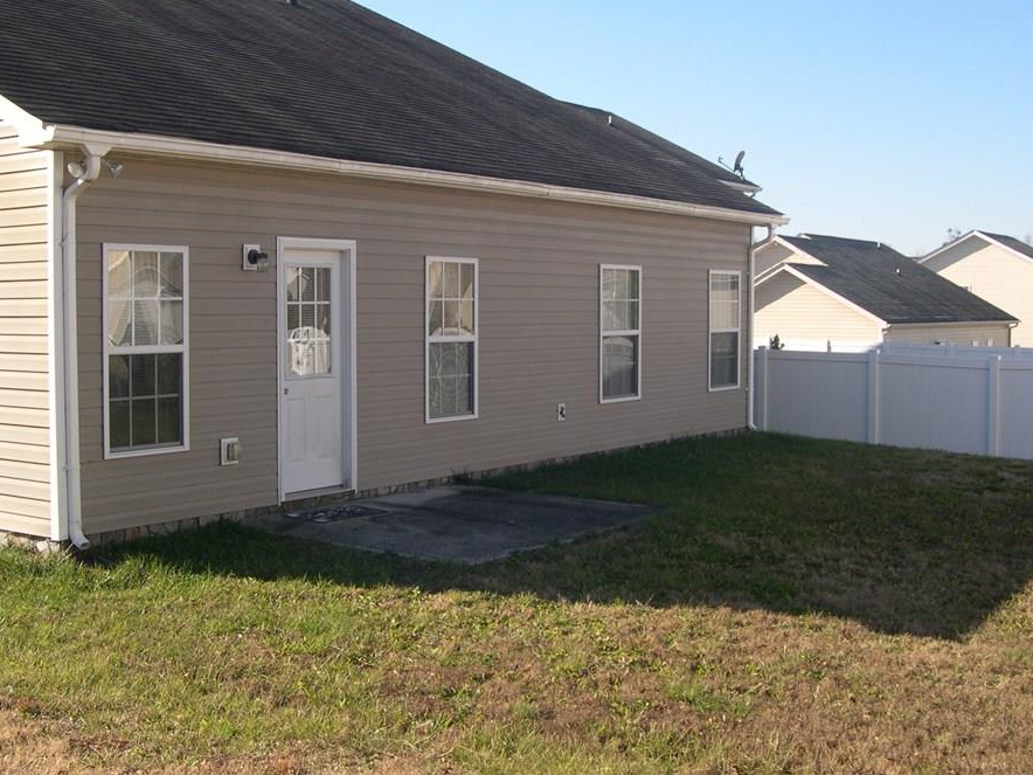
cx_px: 481
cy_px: 366
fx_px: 1313
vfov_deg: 32.9
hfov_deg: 42.9
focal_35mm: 44
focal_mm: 8
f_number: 7.6
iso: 100
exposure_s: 1/98.5
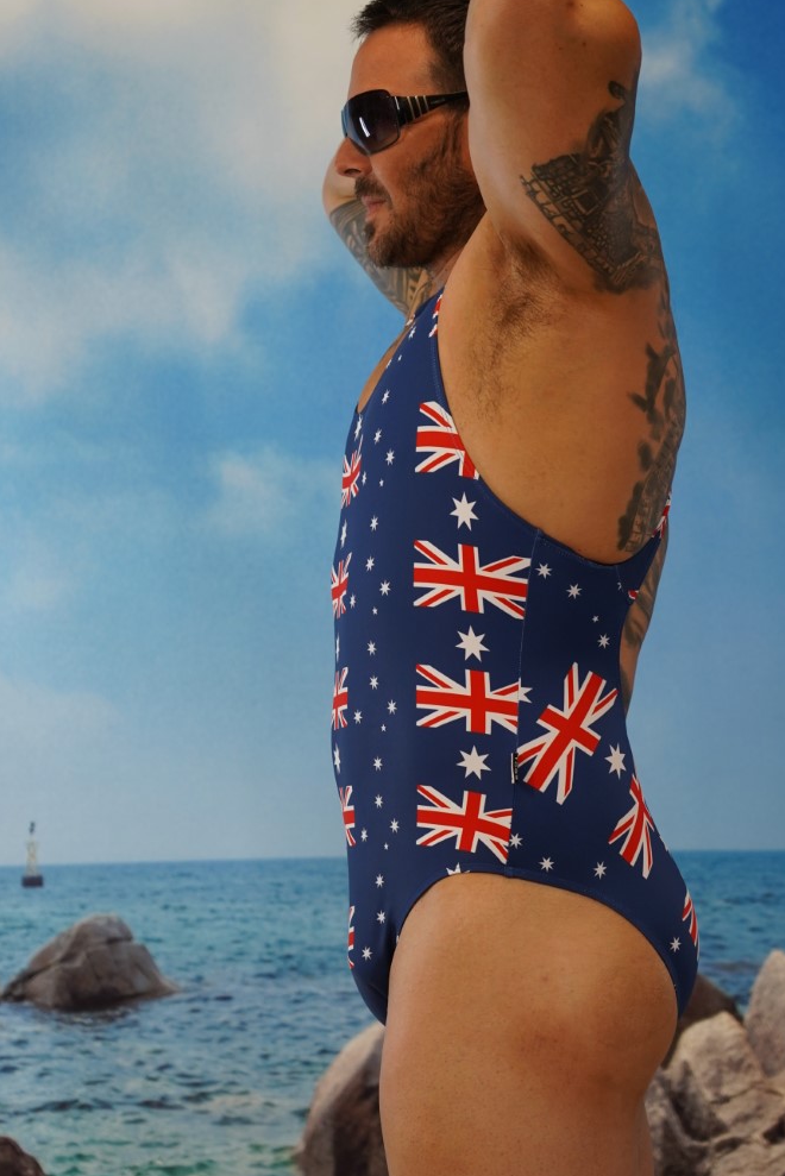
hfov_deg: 16.1
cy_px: 537
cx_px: 435
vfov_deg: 23.9
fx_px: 2778
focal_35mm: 85
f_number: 5
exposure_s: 1/100
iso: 800
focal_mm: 73
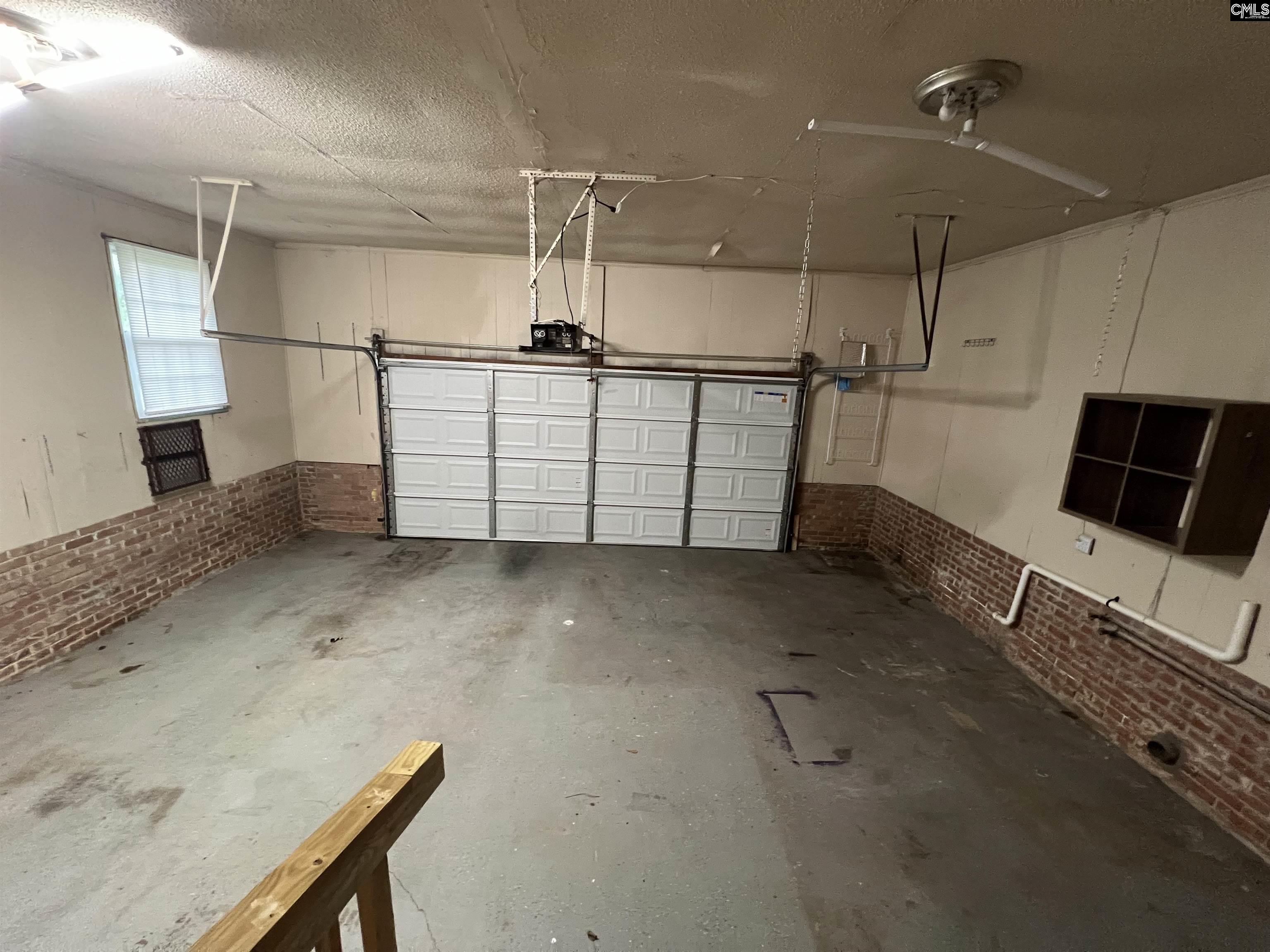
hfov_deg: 106.2
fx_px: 477
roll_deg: -2.6
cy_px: 476
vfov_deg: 89.9
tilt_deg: -12.3
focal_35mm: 13
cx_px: 635
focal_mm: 1.57
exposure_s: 1/60
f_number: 1.8
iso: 640
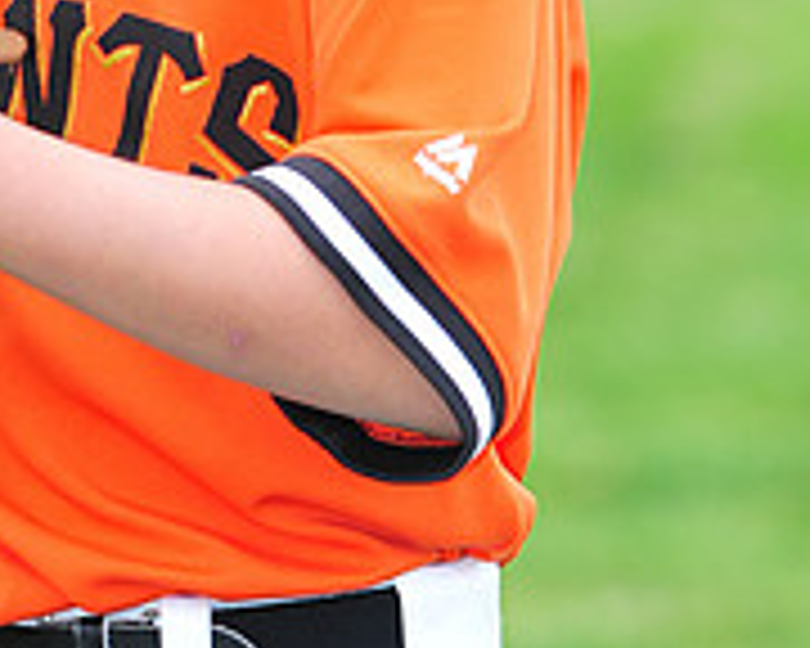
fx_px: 11938
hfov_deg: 3.9
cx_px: 0
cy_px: -328
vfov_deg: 3.1
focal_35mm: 498
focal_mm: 165
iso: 400
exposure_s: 1/320
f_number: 5
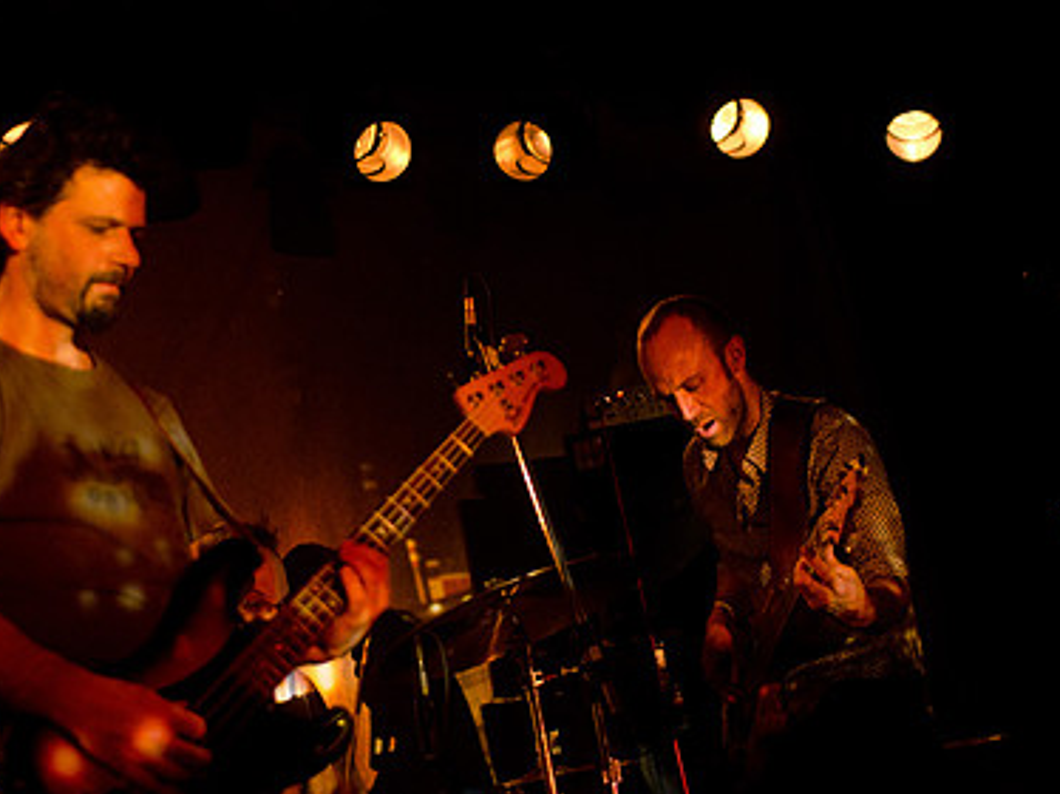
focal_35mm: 67
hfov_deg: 28.8
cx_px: 371
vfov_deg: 21.9
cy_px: 499
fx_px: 2050
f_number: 1.4
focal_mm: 30
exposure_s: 1/60
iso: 2000
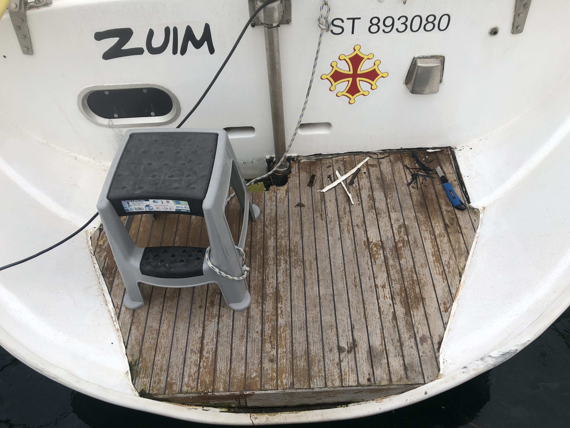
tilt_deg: -49.3
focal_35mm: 28
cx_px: 285
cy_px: 214
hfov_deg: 63.4
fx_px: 461
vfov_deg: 49.7
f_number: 1.8
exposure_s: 1/142
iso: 20
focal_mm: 4
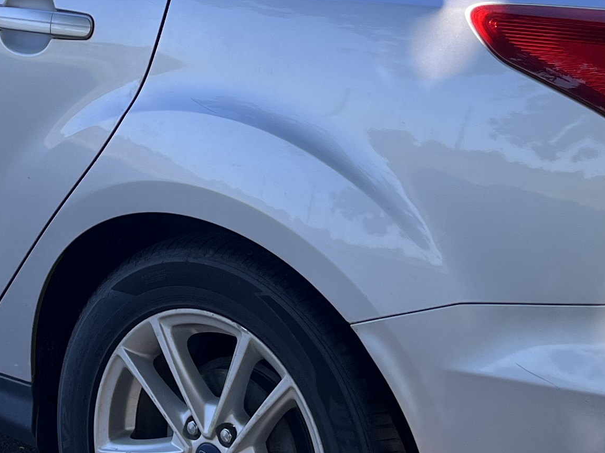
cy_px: 160
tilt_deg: -14.1
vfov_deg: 16.2
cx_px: 207
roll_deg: -3.0
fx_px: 1590
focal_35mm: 91
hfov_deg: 21.5
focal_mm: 5.1
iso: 50
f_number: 1.6
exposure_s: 1/515
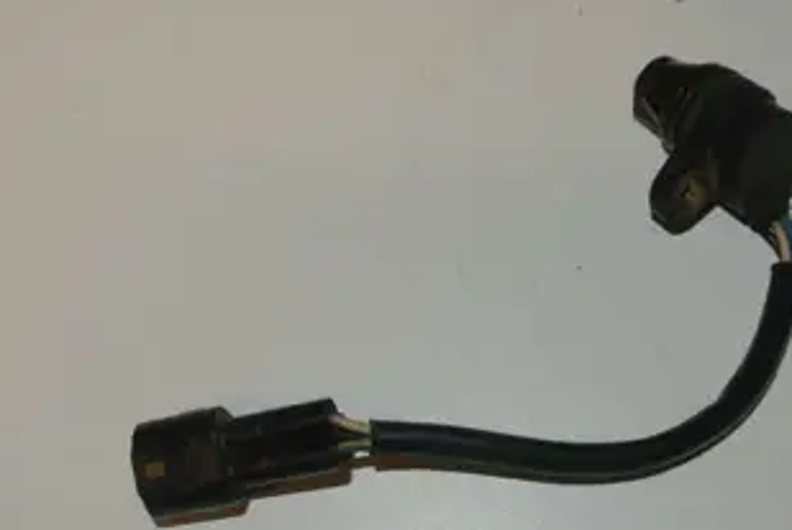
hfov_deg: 32.8
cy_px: 312
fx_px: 1344
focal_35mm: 61
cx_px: 464
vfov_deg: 22.3
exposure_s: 1/60
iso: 200
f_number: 4
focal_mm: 13.1
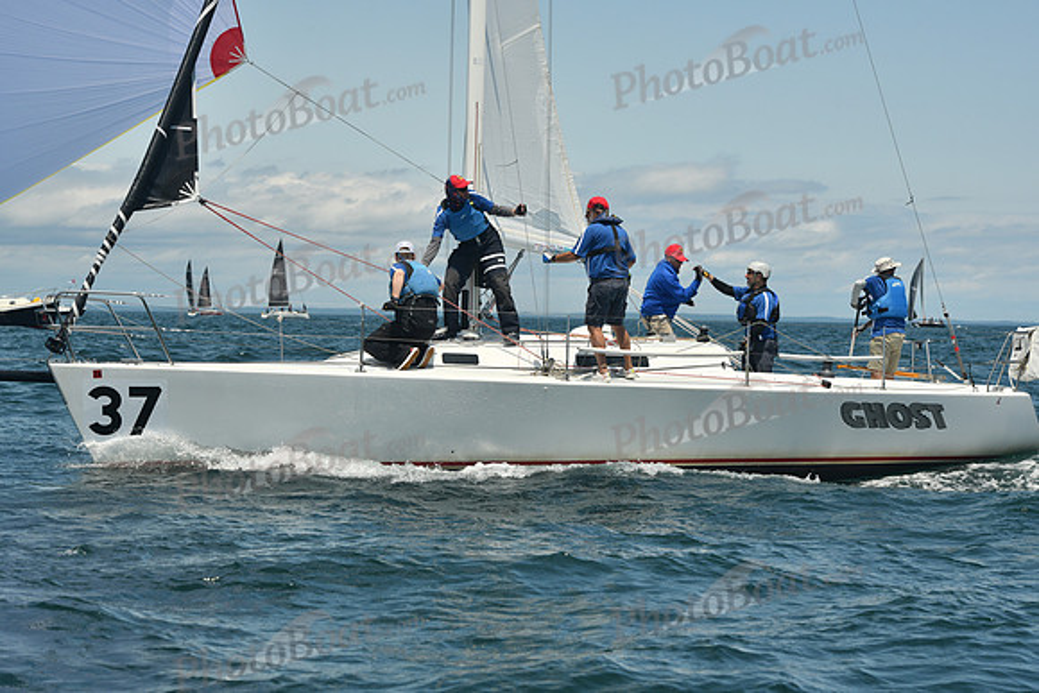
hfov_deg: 22.1
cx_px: 520
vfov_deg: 14.9
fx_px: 2656
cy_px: 346
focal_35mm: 92
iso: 320
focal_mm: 92
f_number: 9
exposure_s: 1/640
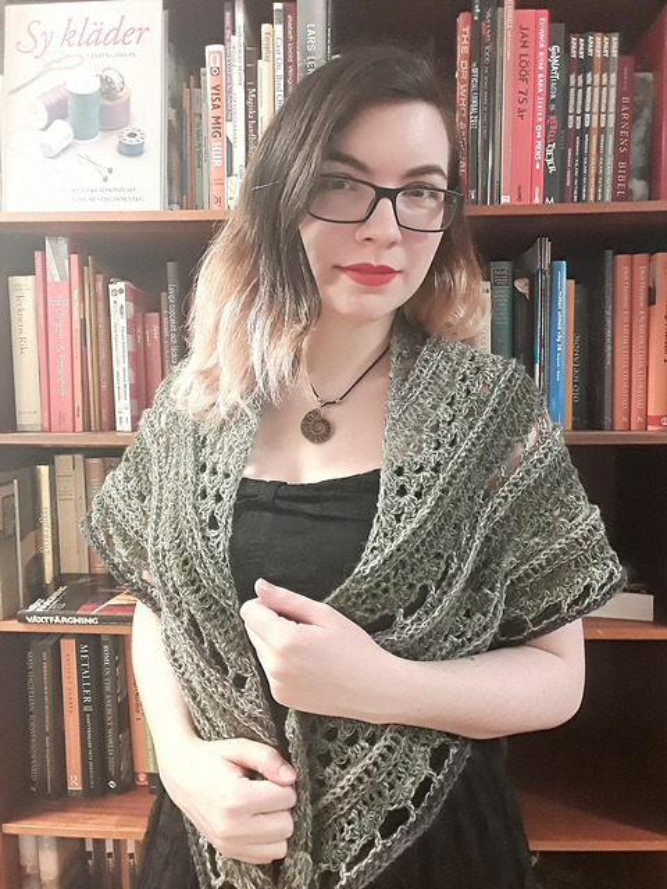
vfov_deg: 58.4
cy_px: 444
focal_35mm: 31
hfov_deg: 45.4
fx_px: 796
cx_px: 334
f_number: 1.9
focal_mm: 2.91
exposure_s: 1/8
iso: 300
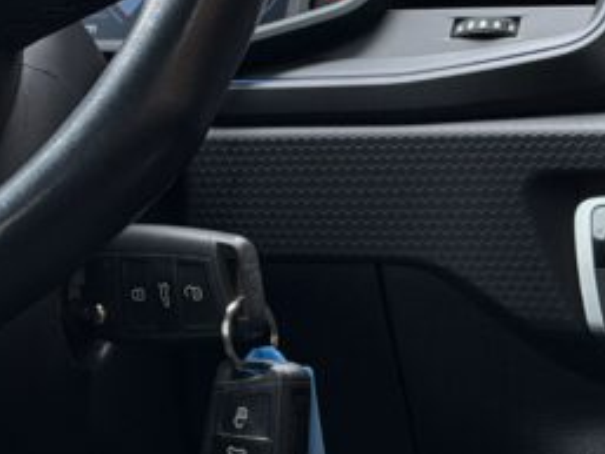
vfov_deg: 7.8
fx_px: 3340
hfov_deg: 10.1
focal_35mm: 191
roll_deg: -1.1
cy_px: 56
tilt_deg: +2.2
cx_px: -217
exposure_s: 1/128
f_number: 1.78
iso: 50
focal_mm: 6.76
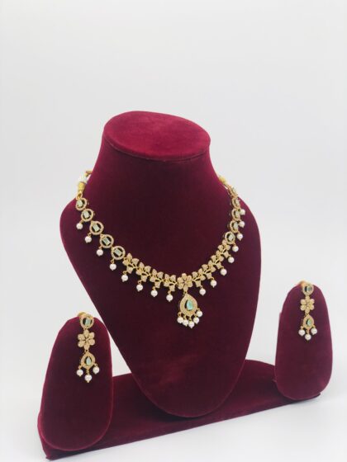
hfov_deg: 28.0
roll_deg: -2.0
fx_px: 695
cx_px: 174
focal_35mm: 52
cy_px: 231
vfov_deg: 36.8
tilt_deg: -14.1
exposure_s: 1/103
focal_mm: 6
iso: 16
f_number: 2.4
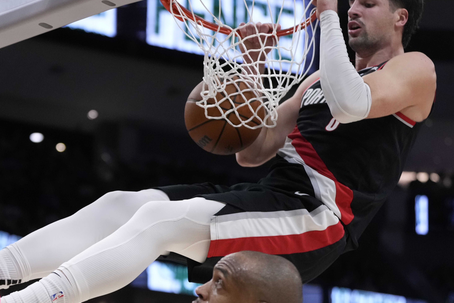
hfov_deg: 14.7
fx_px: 1753
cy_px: 246
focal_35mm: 139
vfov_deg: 9.8
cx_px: 171
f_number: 2.8
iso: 3200
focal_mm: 70
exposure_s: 1/2000
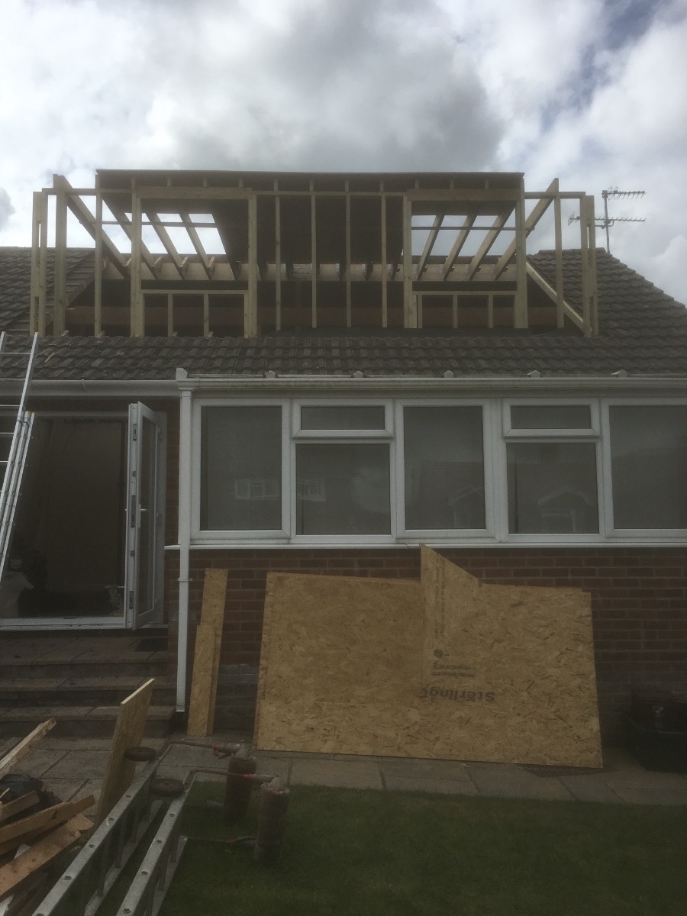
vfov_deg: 61.7
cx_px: 344
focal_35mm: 29
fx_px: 767
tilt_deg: +5.8
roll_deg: -0.3
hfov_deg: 48.2
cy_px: 458
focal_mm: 4.15
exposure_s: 1/1672
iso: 25
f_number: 2.2
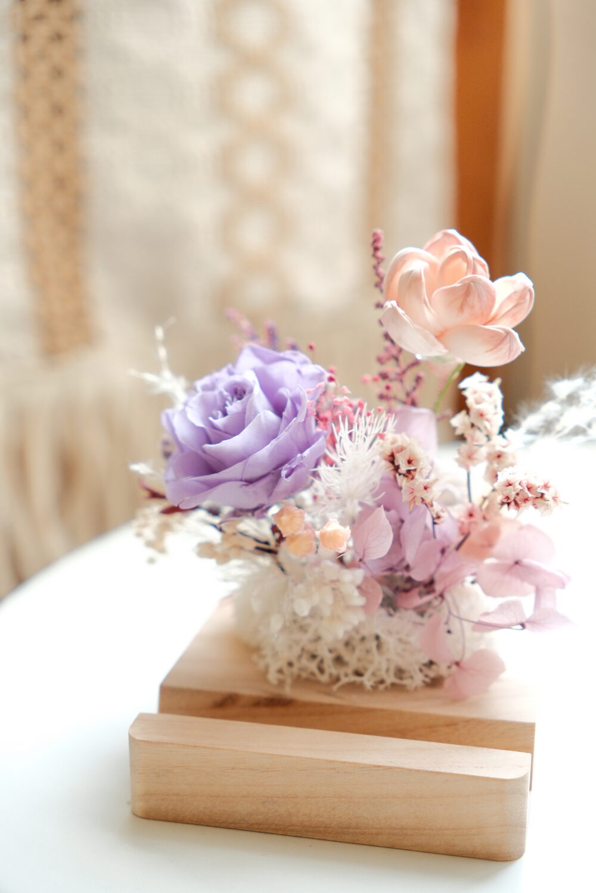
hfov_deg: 24.6
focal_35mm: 55
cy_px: 446
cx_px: 298
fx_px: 1366
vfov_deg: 36.2
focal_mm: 36.8
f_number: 2.8
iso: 1250
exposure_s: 1/125
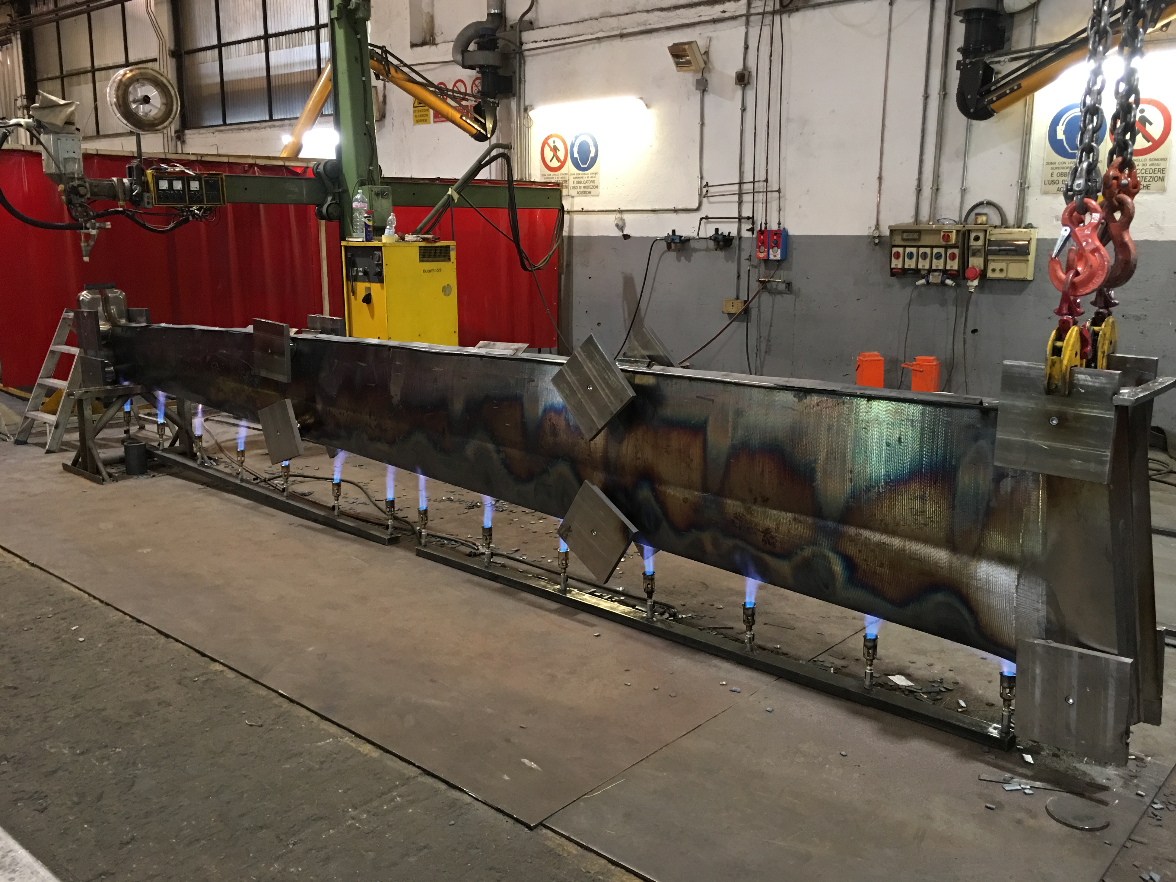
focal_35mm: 30
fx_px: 1019
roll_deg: -0.5
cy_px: 433
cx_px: 605
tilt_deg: -8.6
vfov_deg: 46.8
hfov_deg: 60.0
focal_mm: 4.15
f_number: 2.2
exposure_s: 1/17
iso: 100
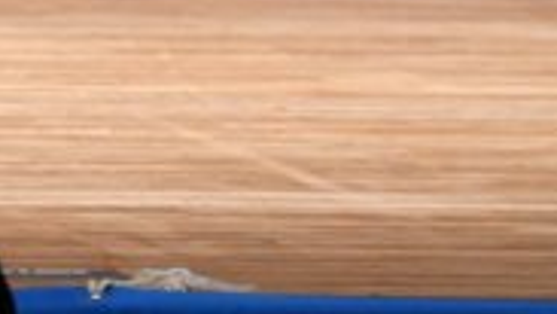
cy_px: -433
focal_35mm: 1394
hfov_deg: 1.5
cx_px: -580
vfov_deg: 0.9
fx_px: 20592
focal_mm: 210
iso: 3200
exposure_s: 1/400
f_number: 5.6
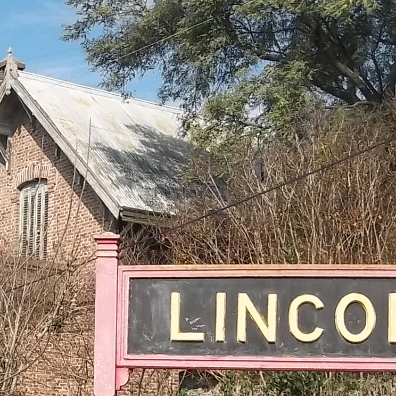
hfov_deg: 16.1
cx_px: 57
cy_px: 362
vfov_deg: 16.1
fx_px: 1385
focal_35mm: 107
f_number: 9.4
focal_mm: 5.7
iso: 80
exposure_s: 1/160
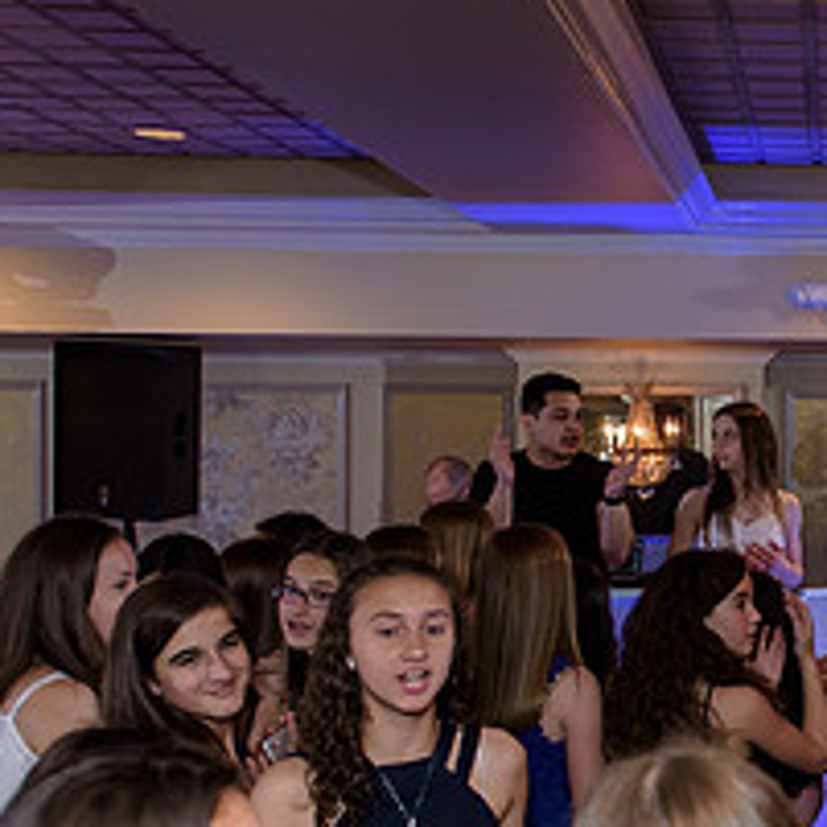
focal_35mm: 59
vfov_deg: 29.0
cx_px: 905
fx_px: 1595
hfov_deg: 26.8
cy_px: 504
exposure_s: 1/125
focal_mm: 24
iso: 1600
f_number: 3.2
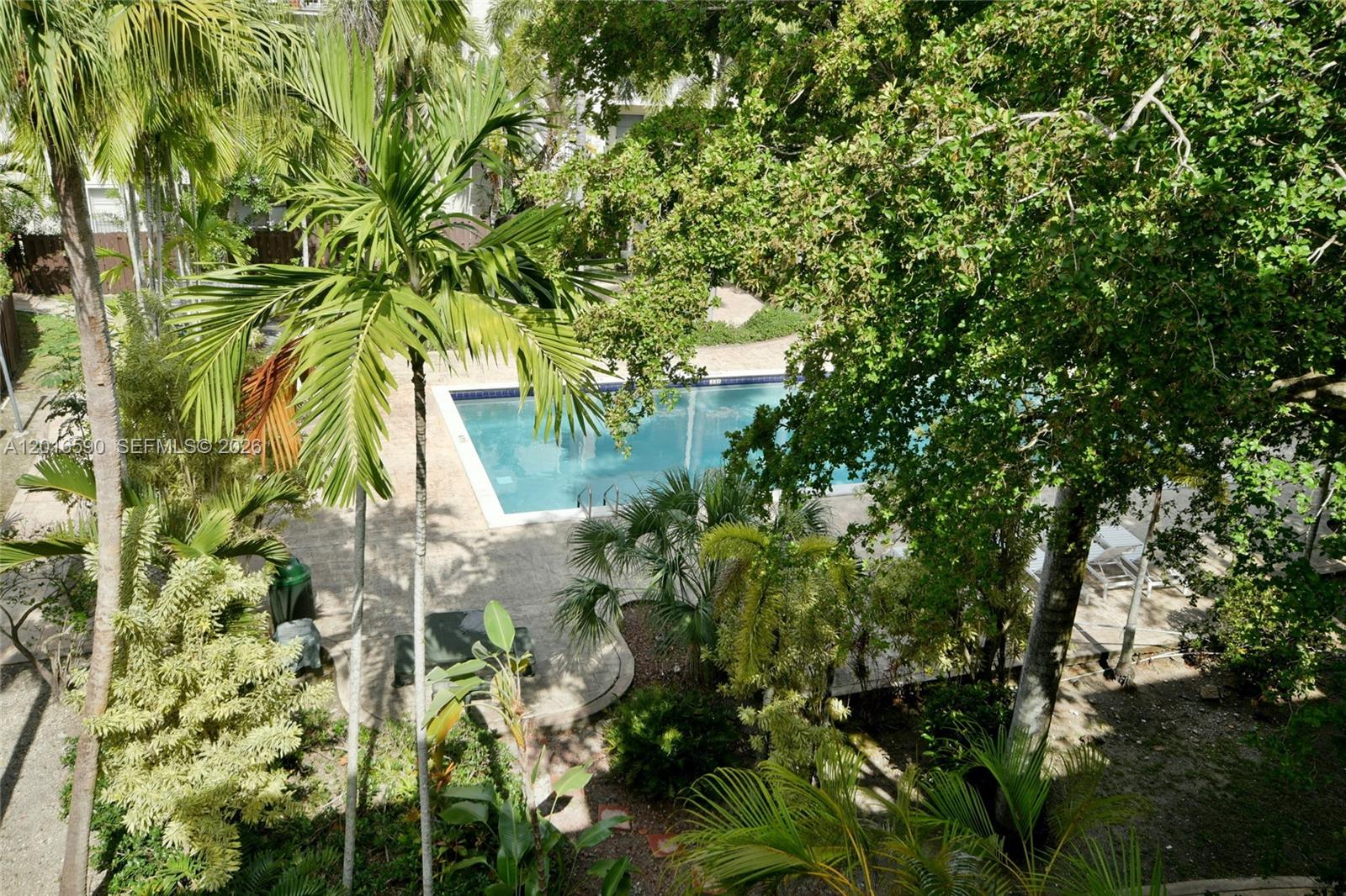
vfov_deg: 43.6
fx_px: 1121
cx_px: 673
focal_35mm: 30
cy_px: 448
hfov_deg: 61.9
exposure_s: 1/100
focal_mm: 20
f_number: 9
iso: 100
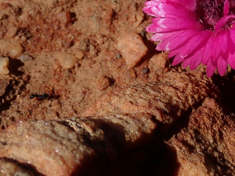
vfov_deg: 16.6
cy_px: 22
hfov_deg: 21.8
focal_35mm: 88
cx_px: 207
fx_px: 597
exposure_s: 1/200
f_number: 13
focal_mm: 8.99
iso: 125
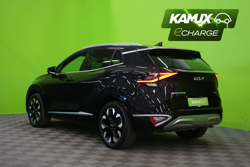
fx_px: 340
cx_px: 125
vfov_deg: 27.5
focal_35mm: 49
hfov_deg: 40.3
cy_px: 84
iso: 400
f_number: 5
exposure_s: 1/8
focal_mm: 49
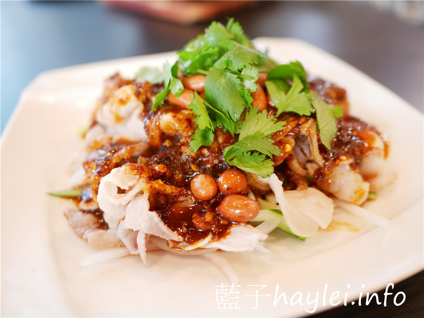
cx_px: 212
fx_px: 367
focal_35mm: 30
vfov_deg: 46.8
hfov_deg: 60.0
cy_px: 159
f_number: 1.7
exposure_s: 1/60
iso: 250
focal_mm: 15
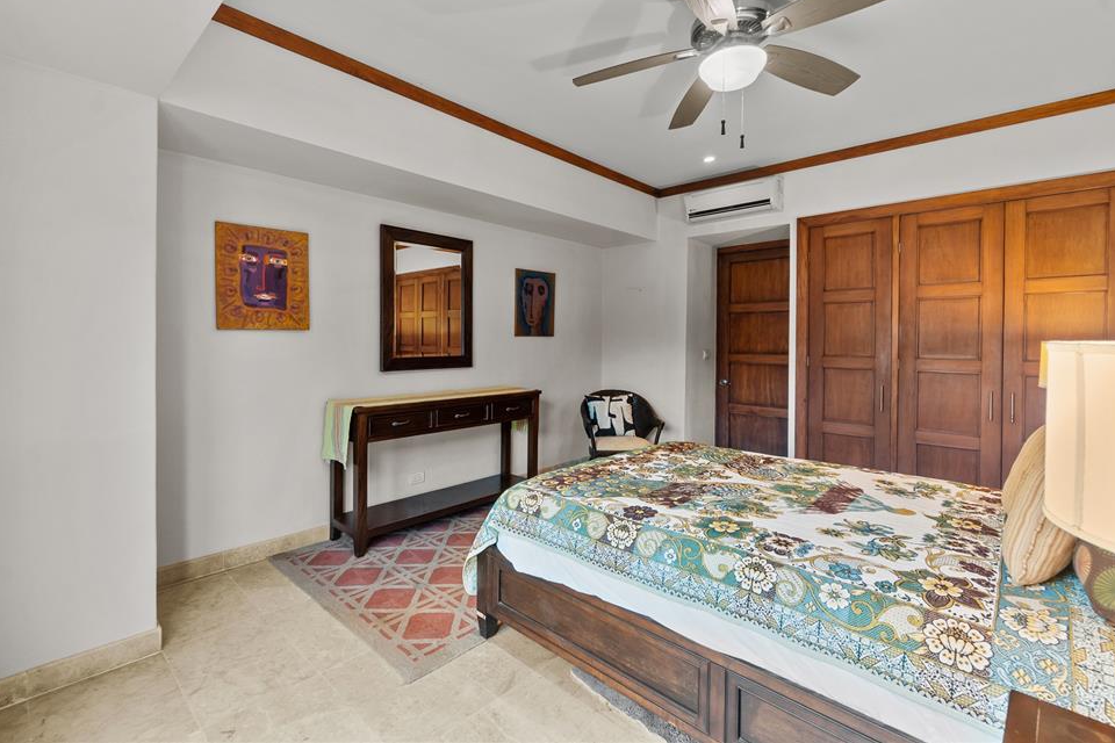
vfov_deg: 73.7
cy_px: 348
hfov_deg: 96.7
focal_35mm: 16
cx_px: 535
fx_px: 496
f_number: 9
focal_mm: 10
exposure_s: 2
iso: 200
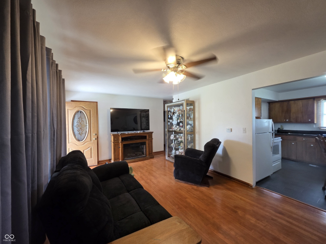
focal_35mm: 13
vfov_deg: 89.9
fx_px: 122
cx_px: 163
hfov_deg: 106.2
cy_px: 122
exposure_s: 1/60
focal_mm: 2.2
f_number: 1.9
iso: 160
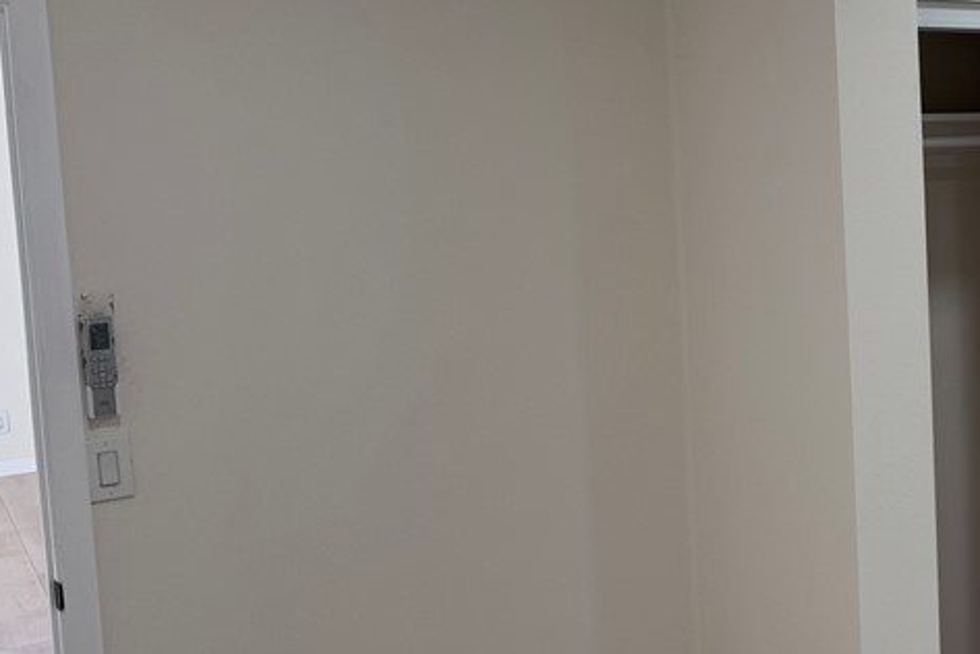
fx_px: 1471
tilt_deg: -4.2
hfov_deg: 33.3
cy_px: 244
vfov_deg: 25.0
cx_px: 1013
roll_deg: +2.9
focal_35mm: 54
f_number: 1.78
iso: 64
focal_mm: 6.76
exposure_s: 1/120
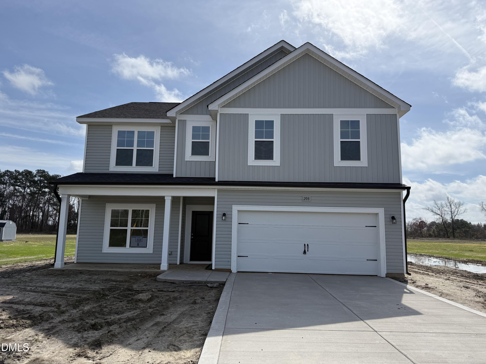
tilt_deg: +9.4
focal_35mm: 24
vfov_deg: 56.8
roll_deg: -2.3
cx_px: 243
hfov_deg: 71.6
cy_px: 182
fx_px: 337
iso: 80
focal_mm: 6.76
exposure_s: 1/7353
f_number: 1.78
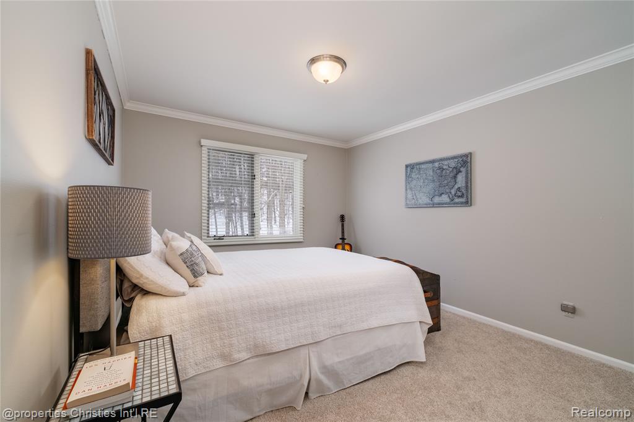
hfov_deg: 100.4
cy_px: 211
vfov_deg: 77.3
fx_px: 264
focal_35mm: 15
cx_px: 317
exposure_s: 1/250
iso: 640
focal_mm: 10
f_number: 6.4
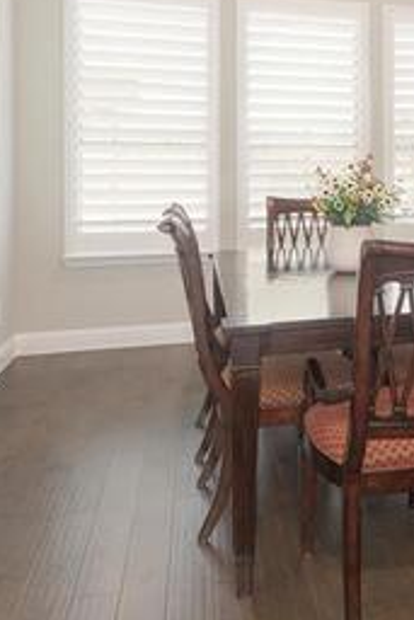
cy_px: 171
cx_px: 453
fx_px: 689
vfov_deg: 47.0
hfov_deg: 30.1
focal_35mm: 40
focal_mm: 16
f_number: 7.1
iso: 100
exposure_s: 1/2
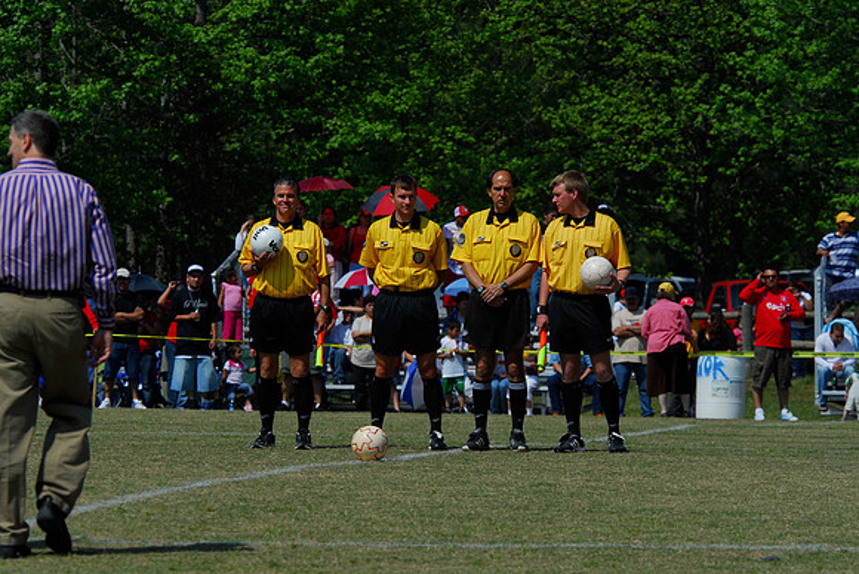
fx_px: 6270
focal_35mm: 262
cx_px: 430
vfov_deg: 5.2
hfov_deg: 7.8
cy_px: 287
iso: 100
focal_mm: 175
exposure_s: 1/200
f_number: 7.1
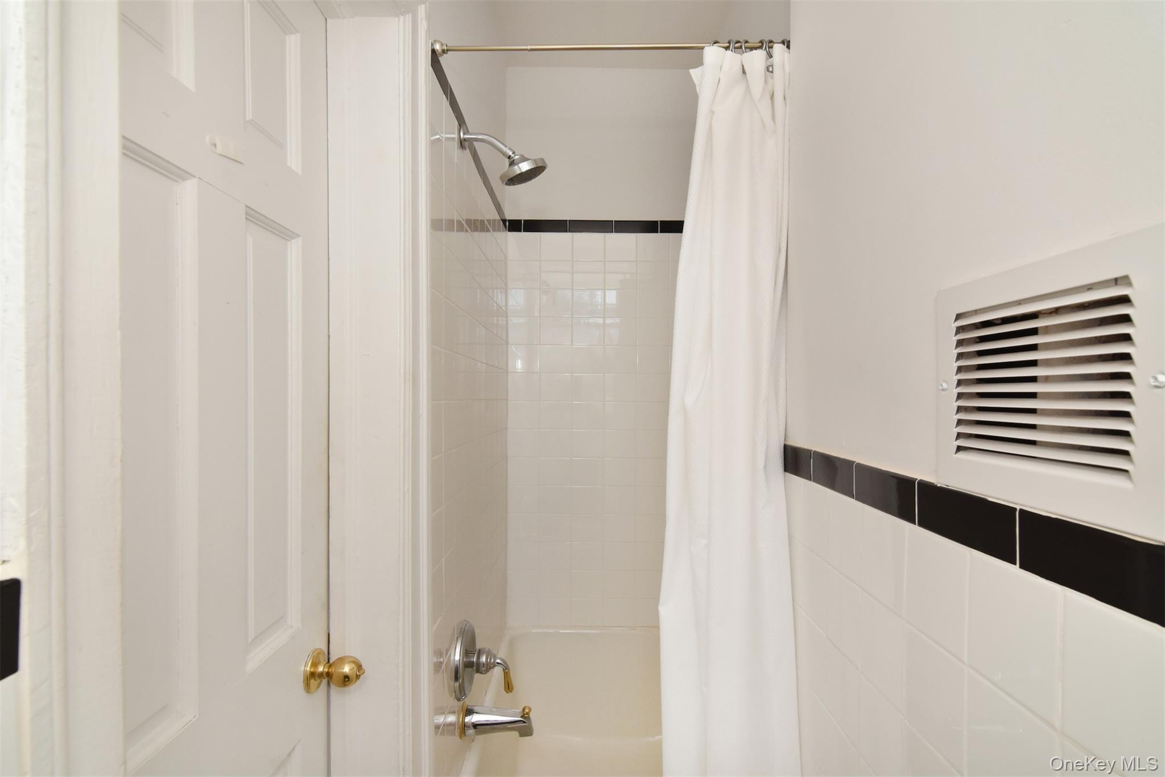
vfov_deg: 72.0
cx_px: 582
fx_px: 534
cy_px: 388
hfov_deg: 95.0
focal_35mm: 16
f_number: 11
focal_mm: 11
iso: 640
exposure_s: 1/100
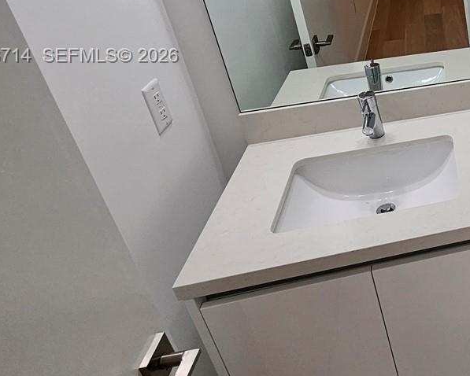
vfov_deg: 40.9
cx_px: 563
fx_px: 473
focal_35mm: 34
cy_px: 57
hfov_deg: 38.8
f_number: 2.2
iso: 80
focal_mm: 2.2
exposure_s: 1/120
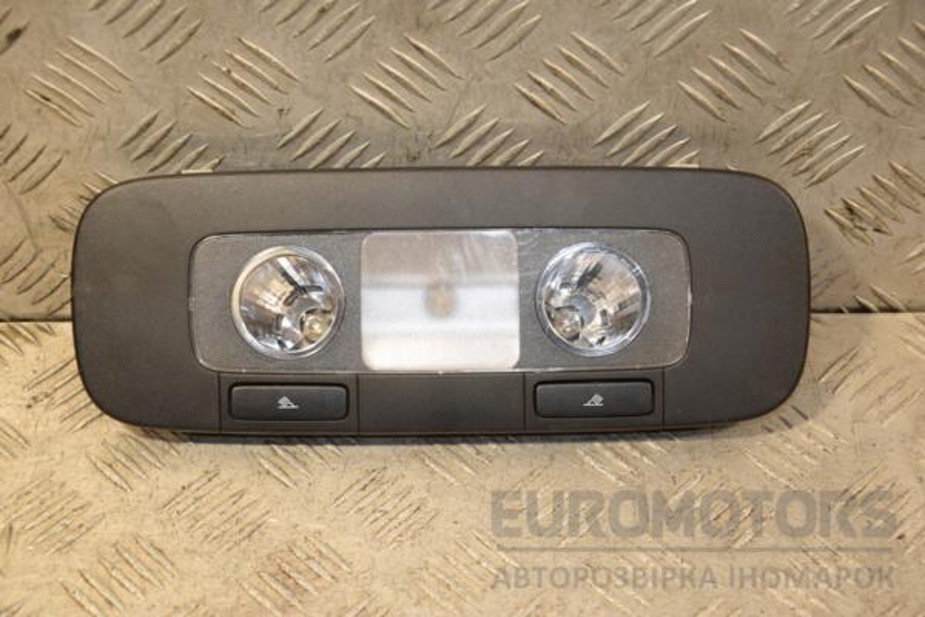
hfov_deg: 26.0
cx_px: 462
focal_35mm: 78
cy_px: 308
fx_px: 2004
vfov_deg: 17.5
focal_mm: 52
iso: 800
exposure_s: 1/125
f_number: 5
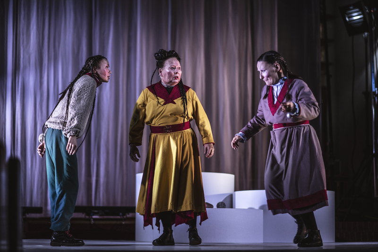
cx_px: 189
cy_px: 126
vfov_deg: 16.1
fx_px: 892
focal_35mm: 85
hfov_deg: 23.9
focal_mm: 85
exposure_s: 1/250
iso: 640
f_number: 1.4
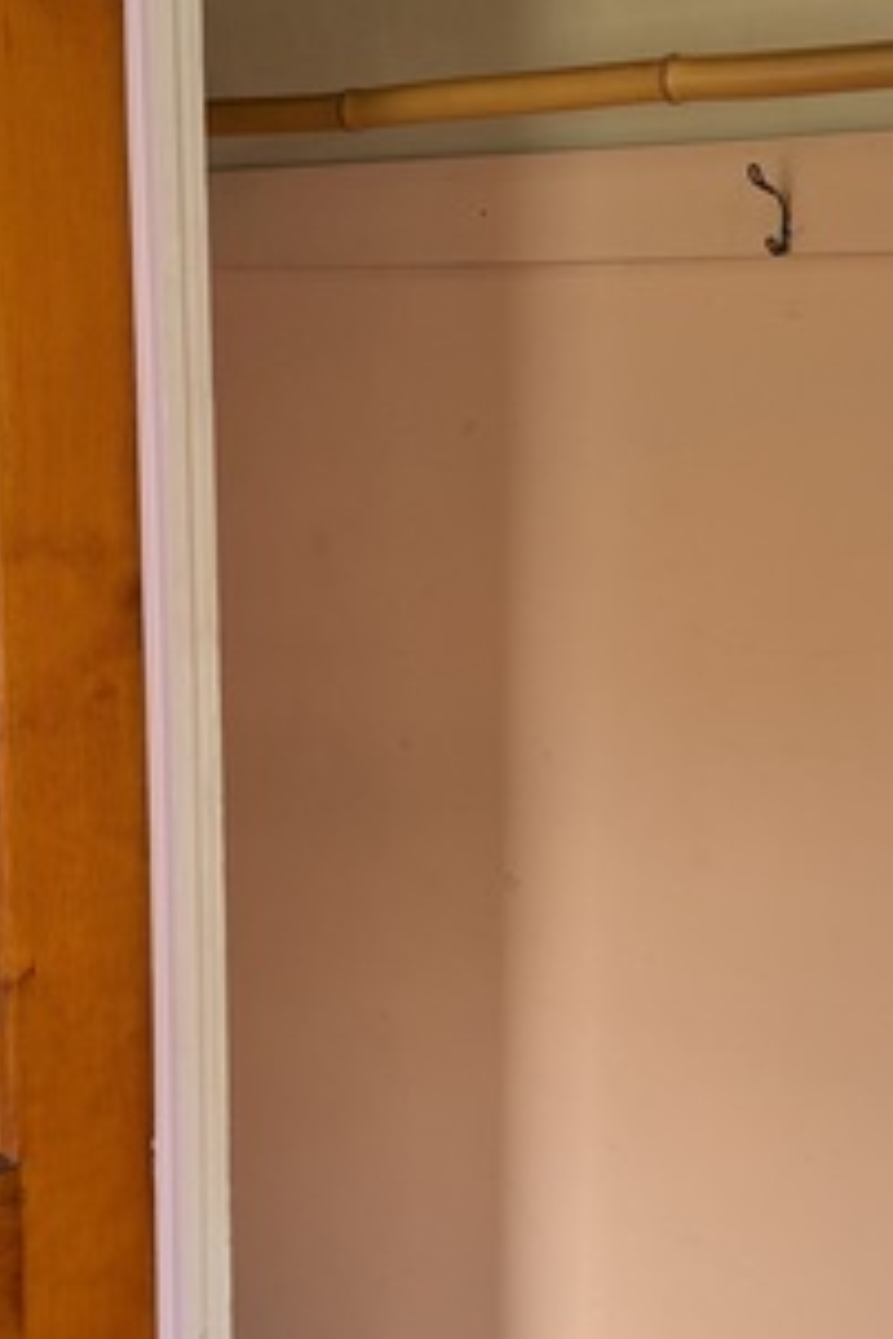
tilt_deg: -10.0
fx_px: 2046
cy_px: 745
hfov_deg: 24.6
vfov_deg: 36.2
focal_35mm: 55
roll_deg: -0.8
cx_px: 530
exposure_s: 1/121
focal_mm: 6.76
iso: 125
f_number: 1.78
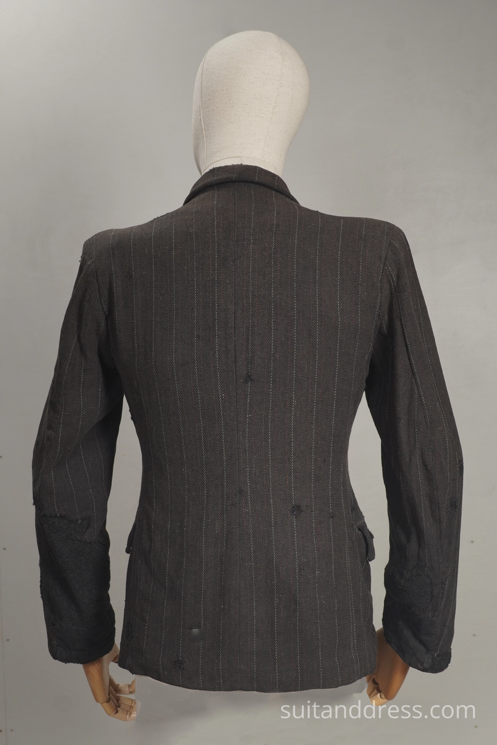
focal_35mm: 48
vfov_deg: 41.1
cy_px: 372
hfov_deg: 28.1
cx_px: 248
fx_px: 994
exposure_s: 1/40
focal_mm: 32
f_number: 6.3
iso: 400
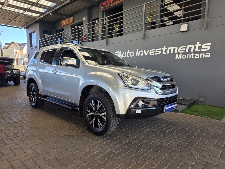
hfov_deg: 73.9
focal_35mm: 23
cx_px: 112
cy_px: 84
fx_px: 149
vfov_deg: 58.9
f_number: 1.7
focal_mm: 6.25
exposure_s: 1/62
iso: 12
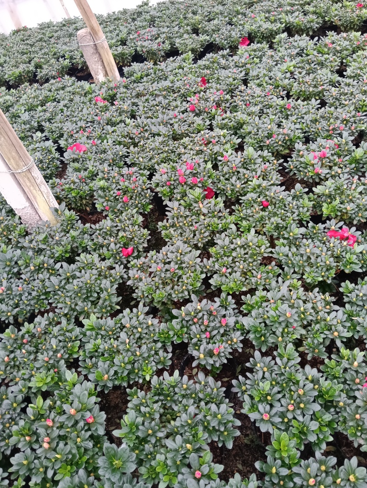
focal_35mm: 27
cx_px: 184
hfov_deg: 51.5
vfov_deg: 65.3
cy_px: 244
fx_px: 381
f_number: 1.8
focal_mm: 3.98
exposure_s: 1/25
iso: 800
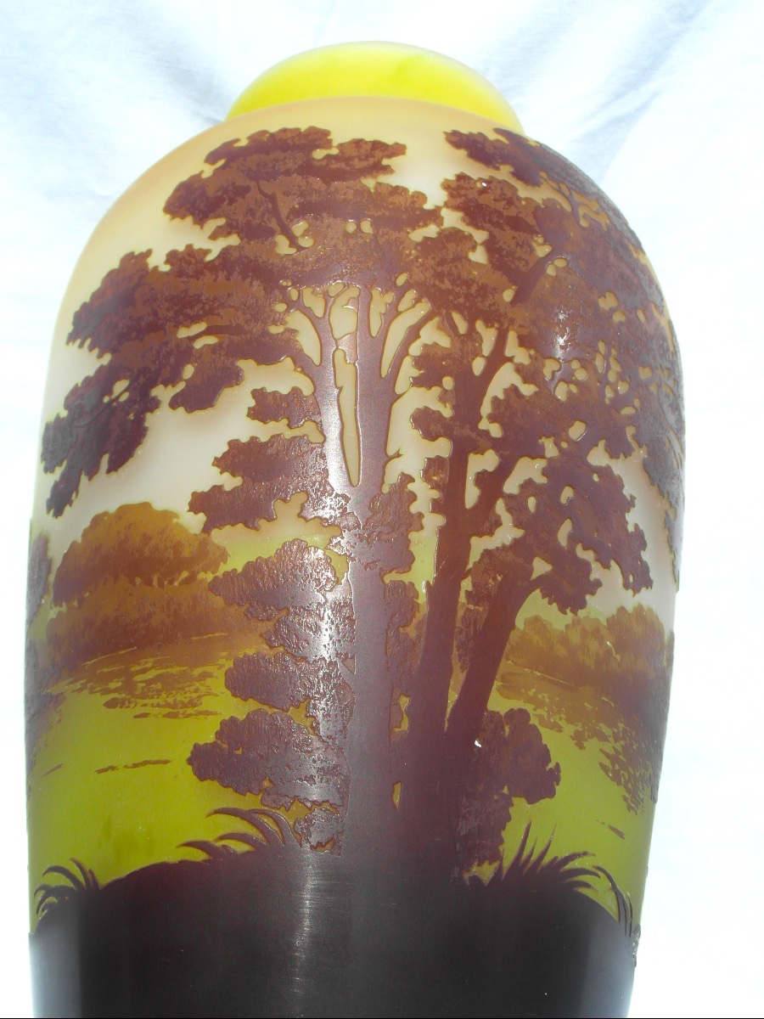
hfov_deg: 35.1
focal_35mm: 41
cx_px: 382
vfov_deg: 45.8
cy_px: 510
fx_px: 1207
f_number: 5.8
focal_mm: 6.8
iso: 80
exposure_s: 1/500
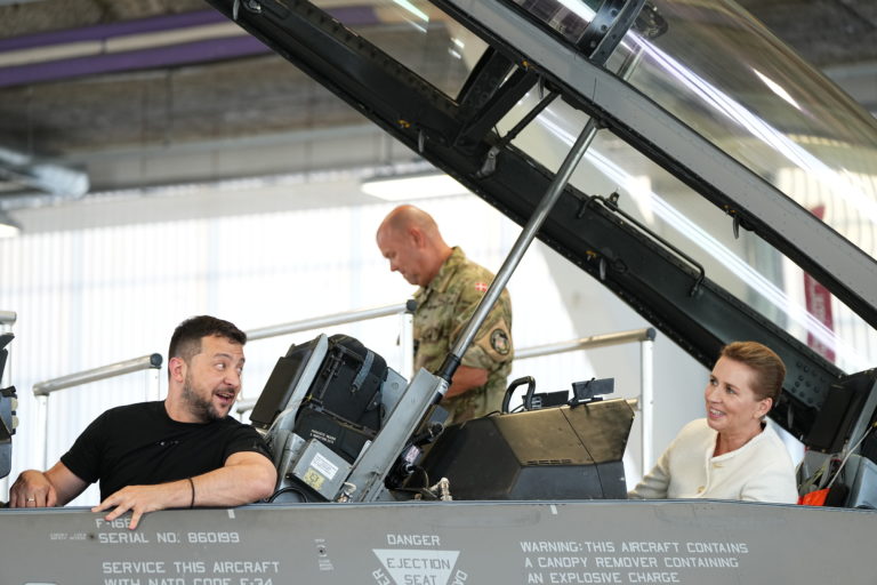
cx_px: 438
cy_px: 292
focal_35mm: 129
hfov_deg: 15.9
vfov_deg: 10.6
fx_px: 3142
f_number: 3.2
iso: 800
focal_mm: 129
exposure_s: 1/250
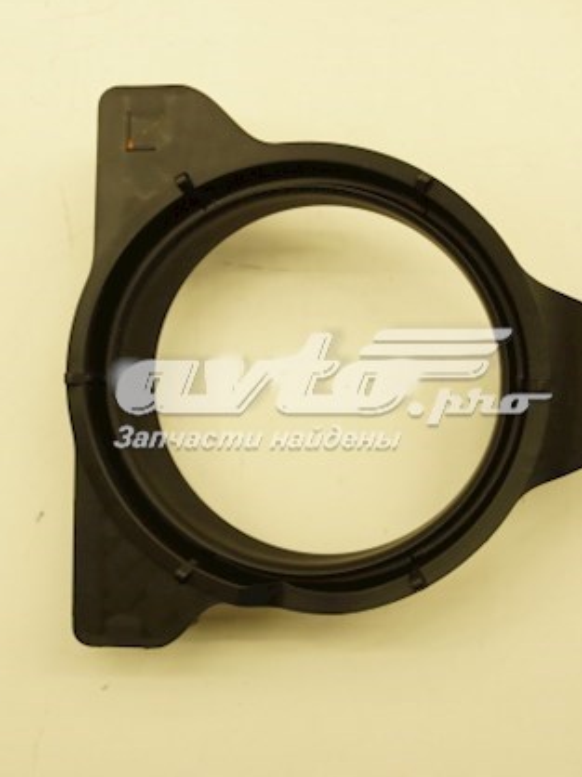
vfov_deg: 36.2
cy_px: 385
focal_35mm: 53
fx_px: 1189
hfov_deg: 27.5
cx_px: 327
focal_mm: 24
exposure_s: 1/40
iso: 640
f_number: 5
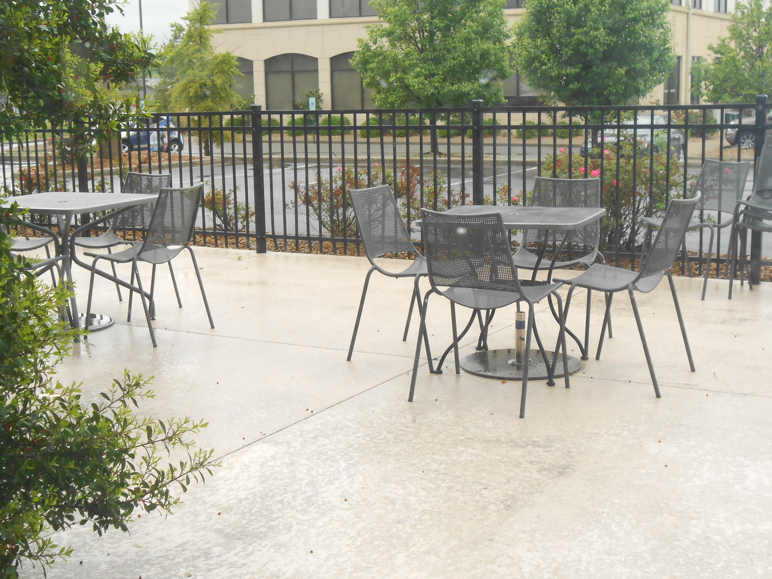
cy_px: 264
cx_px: 360
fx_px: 1204
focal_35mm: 54
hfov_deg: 35.5
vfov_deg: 27.0
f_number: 4.8
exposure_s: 1/60
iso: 200
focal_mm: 8.8
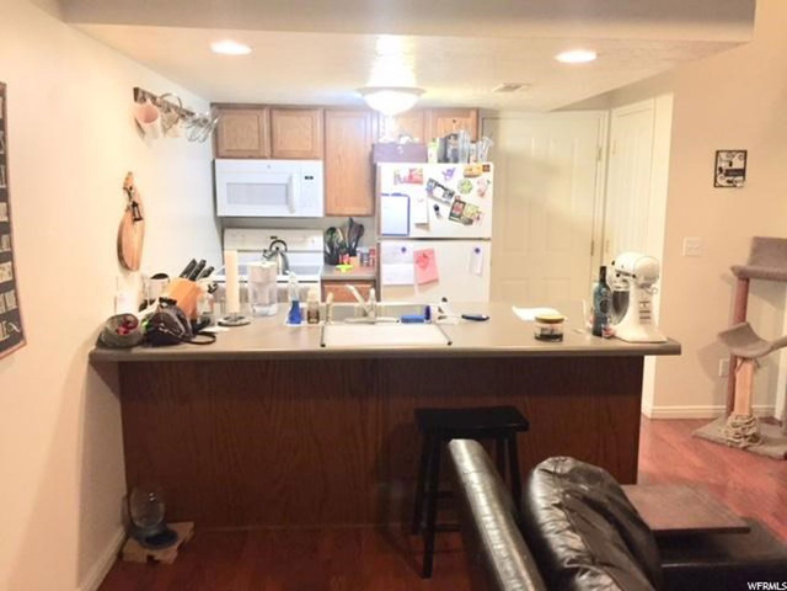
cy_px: 296
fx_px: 659
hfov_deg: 61.7
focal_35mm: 29
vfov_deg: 48.2
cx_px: 394
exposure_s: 1/30
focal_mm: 4.15
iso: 125
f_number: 2.2
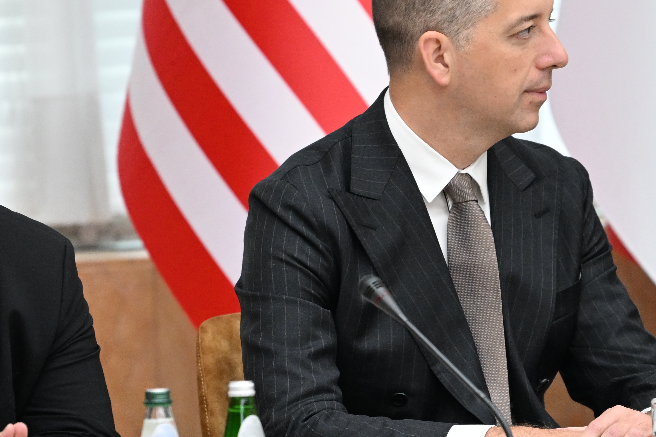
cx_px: 455
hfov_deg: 4.2
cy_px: 204
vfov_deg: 2.8
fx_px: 8981
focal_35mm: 493
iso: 3200
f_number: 4
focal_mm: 200
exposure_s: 1/250
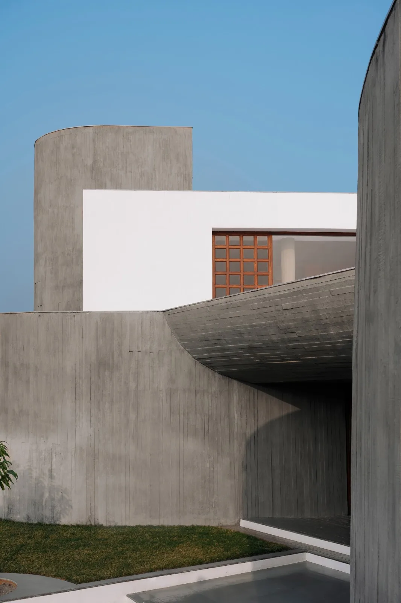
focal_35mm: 35
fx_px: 585
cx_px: 200
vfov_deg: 54.4
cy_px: 302
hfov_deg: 37.8
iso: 100
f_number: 8
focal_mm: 35
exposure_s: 1/50
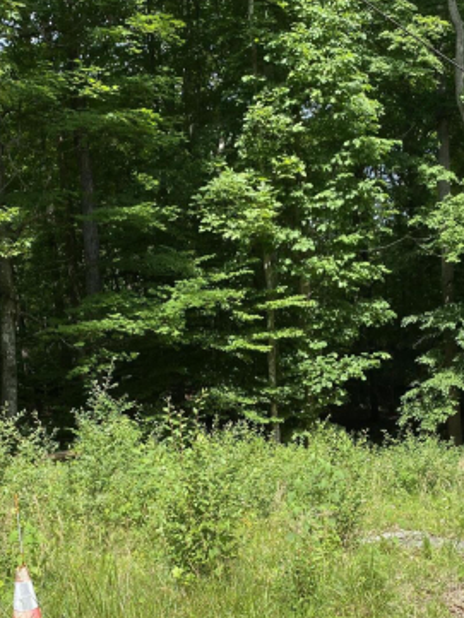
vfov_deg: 38.6
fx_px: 857
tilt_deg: -6.1
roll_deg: +4.8
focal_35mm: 48
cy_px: 463
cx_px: 192
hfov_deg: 30.2
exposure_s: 1/1135
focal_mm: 4.25
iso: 32
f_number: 1.8
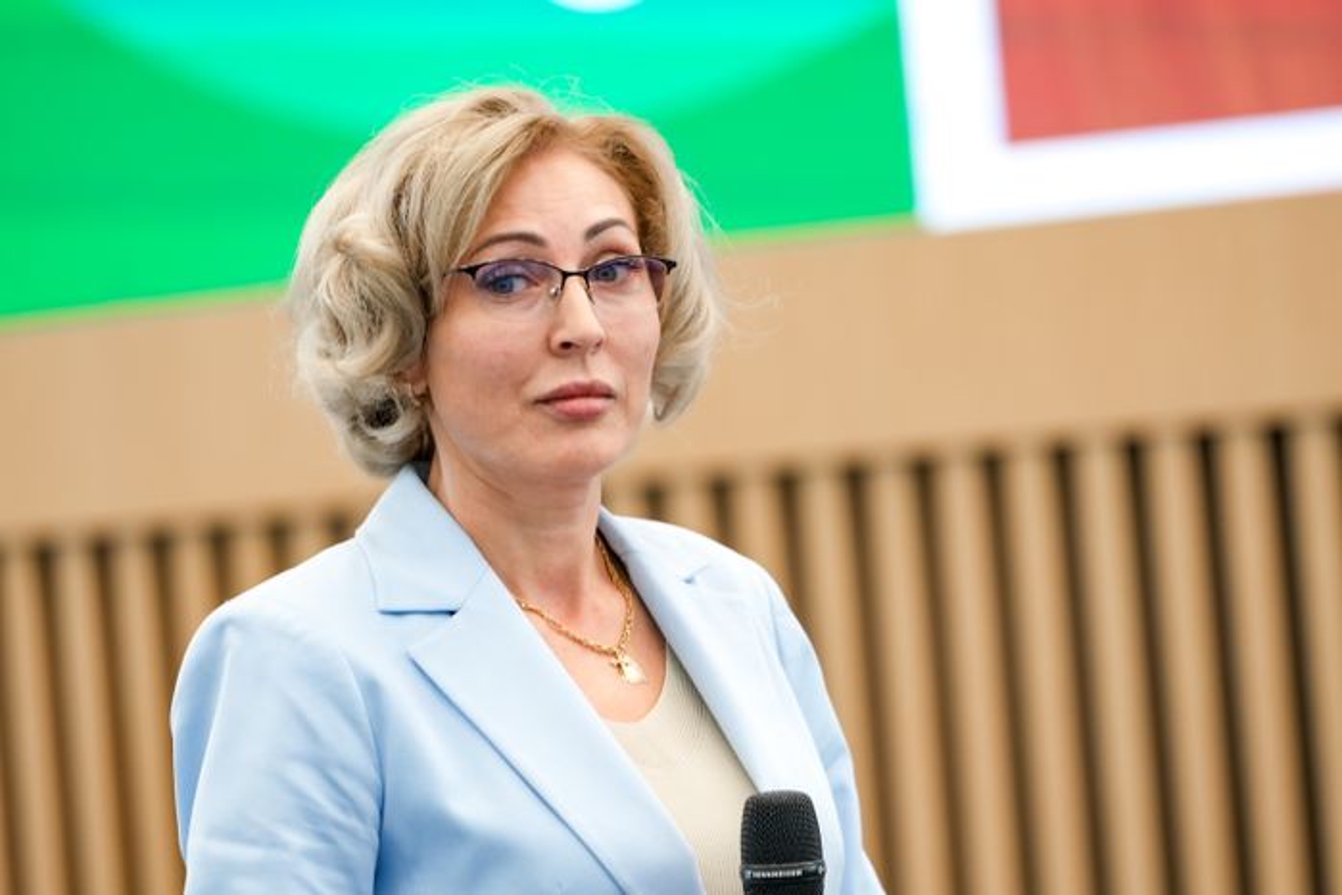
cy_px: 448
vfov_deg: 5.1
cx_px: 671
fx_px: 9952
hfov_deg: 7.7
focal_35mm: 267
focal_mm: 178
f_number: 3.2
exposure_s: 1/80
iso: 400
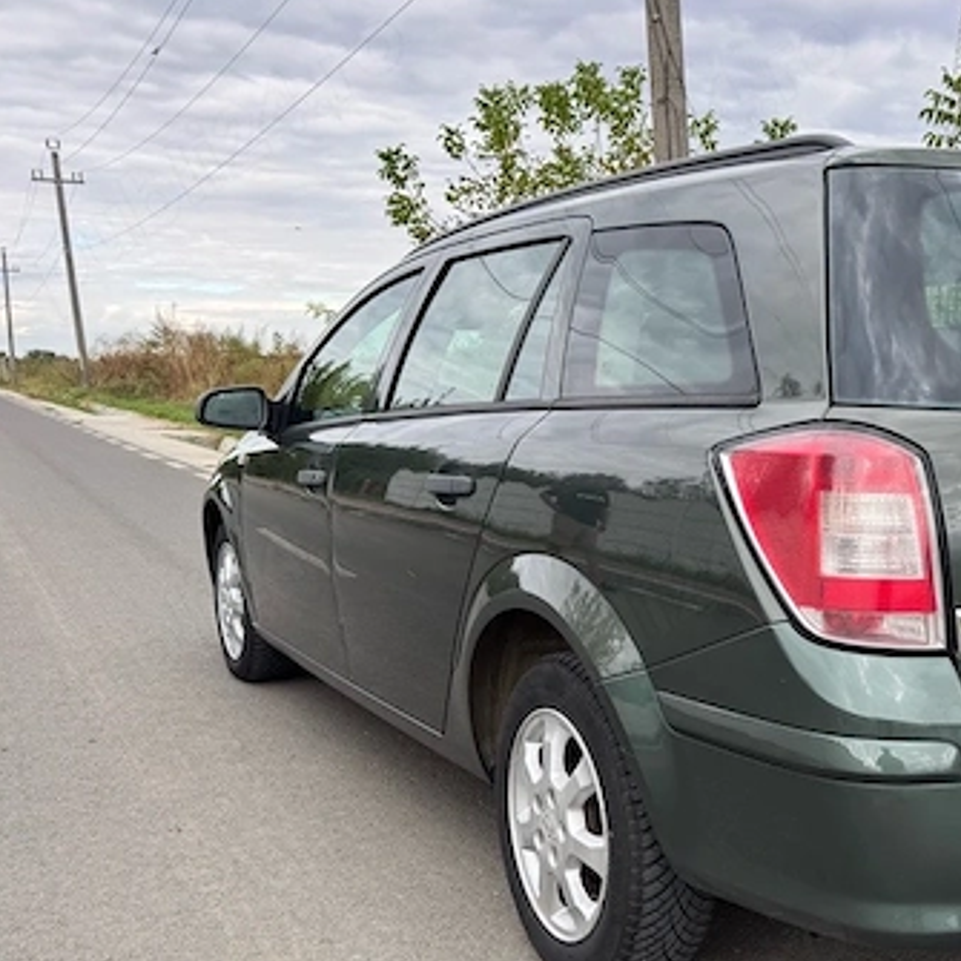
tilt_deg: -11.4
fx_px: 1194
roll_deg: -0.1
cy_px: 620
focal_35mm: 38
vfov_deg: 43.4
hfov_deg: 41.8
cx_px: 777
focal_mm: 6.76
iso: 80
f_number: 1.78
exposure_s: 1/802
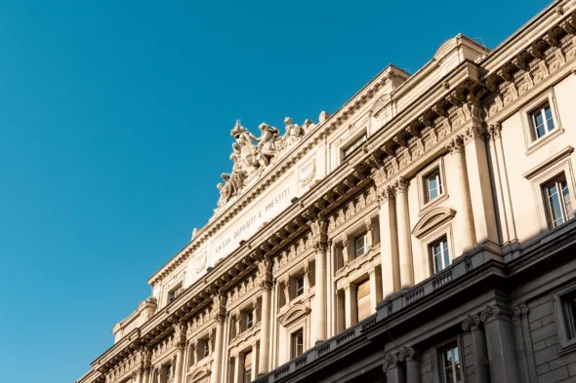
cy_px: 192
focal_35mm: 50
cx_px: 288
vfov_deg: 27.0
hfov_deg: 39.6
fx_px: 800
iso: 400
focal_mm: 50
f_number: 13
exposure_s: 1/500
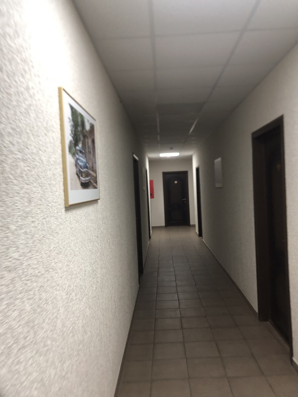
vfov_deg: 63.4
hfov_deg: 49.7
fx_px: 321
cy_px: 198
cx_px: 149
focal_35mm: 28
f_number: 1.8
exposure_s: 1/17
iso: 40
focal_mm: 3.99
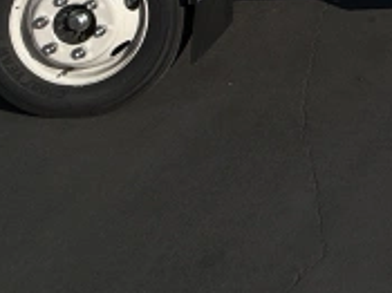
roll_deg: -2.3
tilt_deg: +0.3
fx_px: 724
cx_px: 573
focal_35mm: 64
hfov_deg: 24.3
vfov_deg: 16.1
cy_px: -335
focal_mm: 2.22
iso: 40
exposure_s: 1/6173
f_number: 2.2
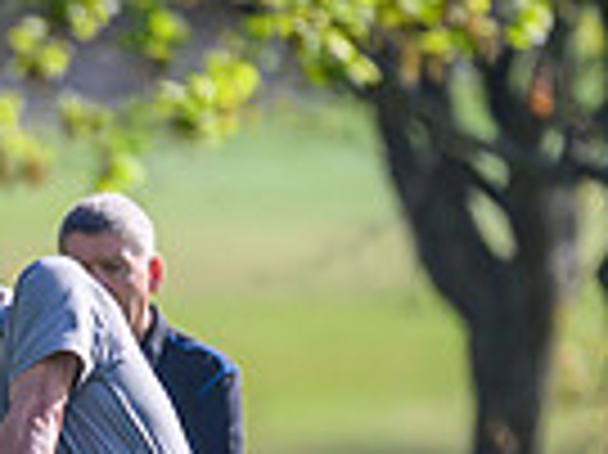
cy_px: 425
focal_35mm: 2829
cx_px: -269
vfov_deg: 0.5
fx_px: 49645
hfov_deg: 0.7
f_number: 4
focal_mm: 560
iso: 500
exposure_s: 1/3200
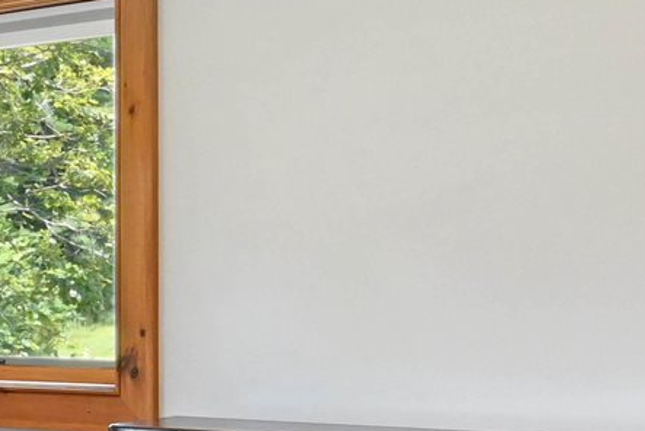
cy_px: 287
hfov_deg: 17.8
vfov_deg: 14.1
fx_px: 1739
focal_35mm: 97
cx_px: -428
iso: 1000
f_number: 8
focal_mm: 14
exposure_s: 1/10
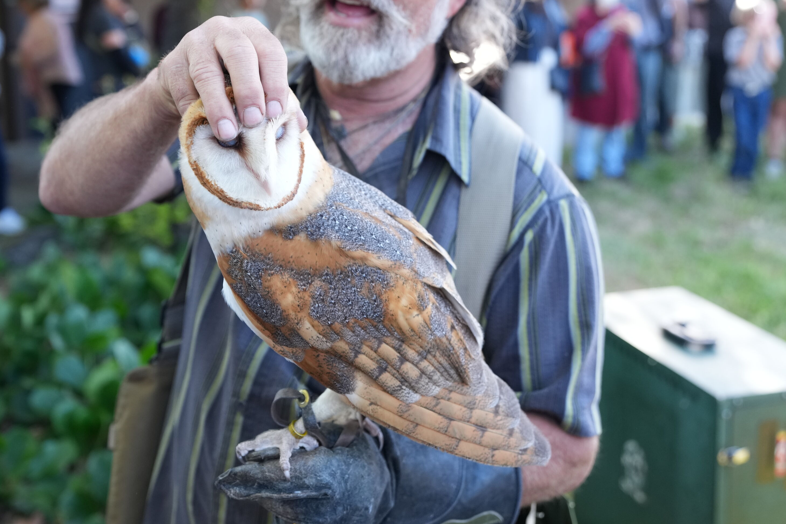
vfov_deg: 27.2
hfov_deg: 40.1
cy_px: 146
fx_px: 1070
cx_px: 298
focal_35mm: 49
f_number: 2.8
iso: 800
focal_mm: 33
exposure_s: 1/500
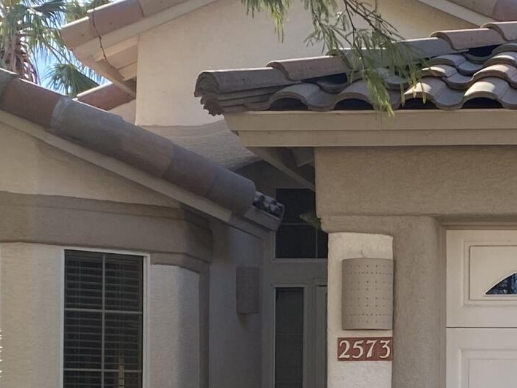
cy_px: 367
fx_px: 1643
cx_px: 502
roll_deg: -0.9
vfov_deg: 13.3
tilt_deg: +0.8
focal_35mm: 110
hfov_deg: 17.5
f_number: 1.8
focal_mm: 4.25
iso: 32
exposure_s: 1/711
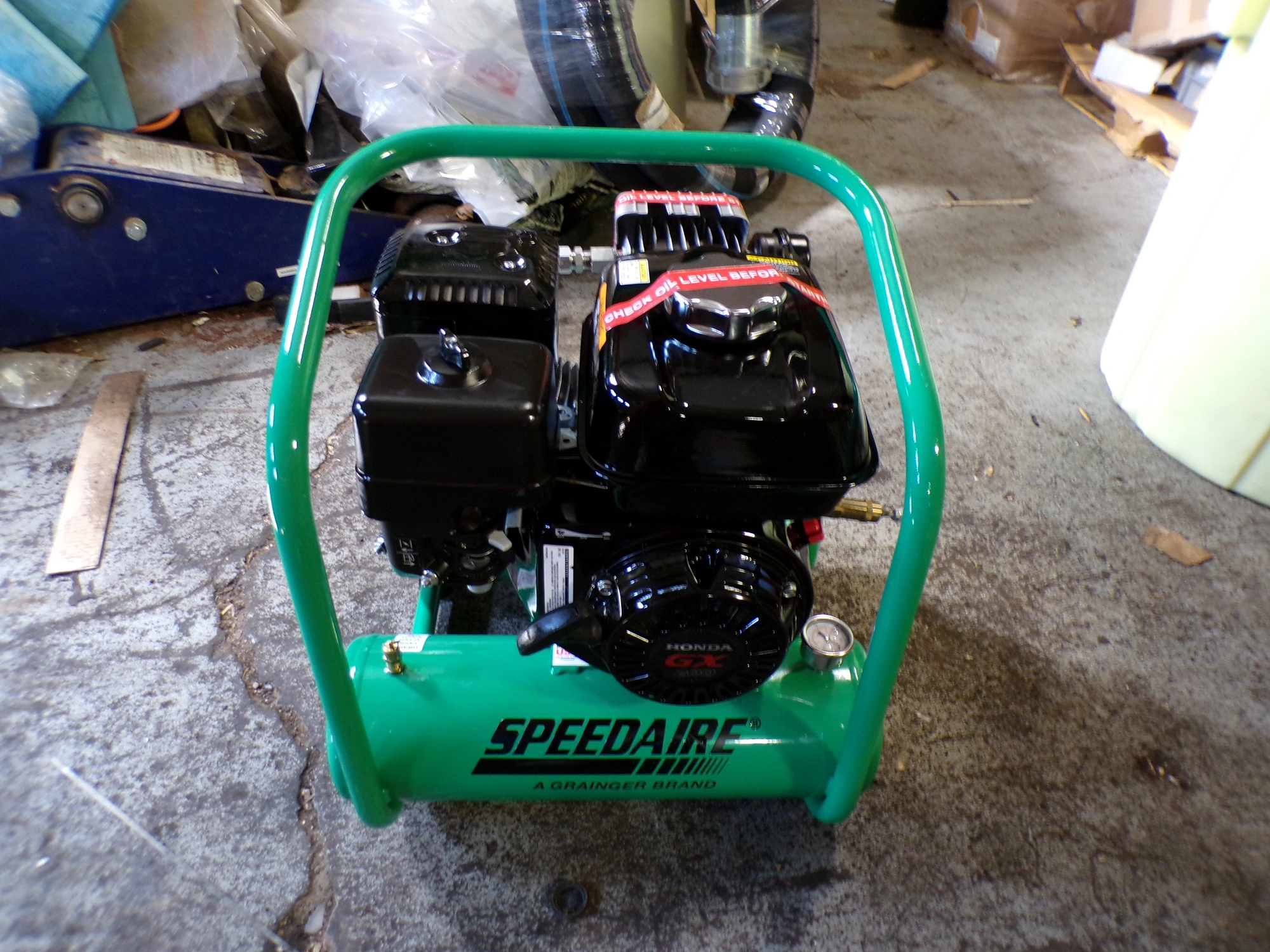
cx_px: 635
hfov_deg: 71.6
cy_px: 476
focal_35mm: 24
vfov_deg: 56.8
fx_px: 881
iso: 279
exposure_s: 1/17
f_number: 3
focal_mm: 4.3
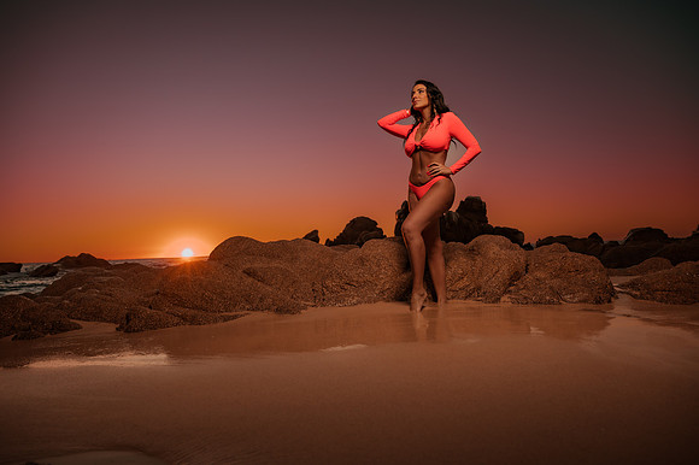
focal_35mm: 24
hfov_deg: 73.8
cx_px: 350
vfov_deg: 53.1
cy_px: 232
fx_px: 466
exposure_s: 1/500
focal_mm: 24
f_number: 4
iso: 50
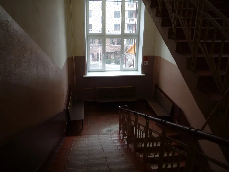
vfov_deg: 46.8
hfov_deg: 60.0
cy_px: 86
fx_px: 198
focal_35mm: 30
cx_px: 114
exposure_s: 1/30
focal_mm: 5.2
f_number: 3.3
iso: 160
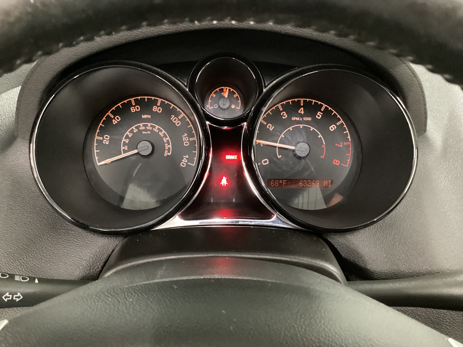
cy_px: 174
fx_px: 415
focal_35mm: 31
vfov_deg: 45.4
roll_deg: -1.9
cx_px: 232
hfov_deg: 58.4
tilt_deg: -25.2
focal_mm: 3.3
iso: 640
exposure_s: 1/17
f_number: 2.4
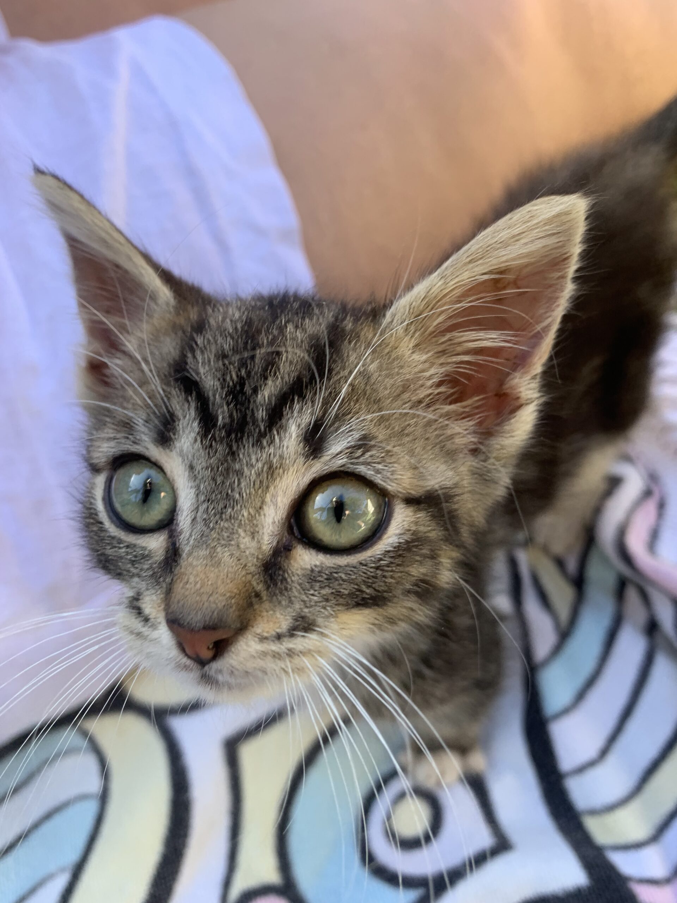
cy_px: 452
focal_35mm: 26
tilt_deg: -51.4
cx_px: 338
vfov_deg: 67.3
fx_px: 678
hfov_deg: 53.1
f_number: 1.8
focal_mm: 4.25
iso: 25
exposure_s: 1/144
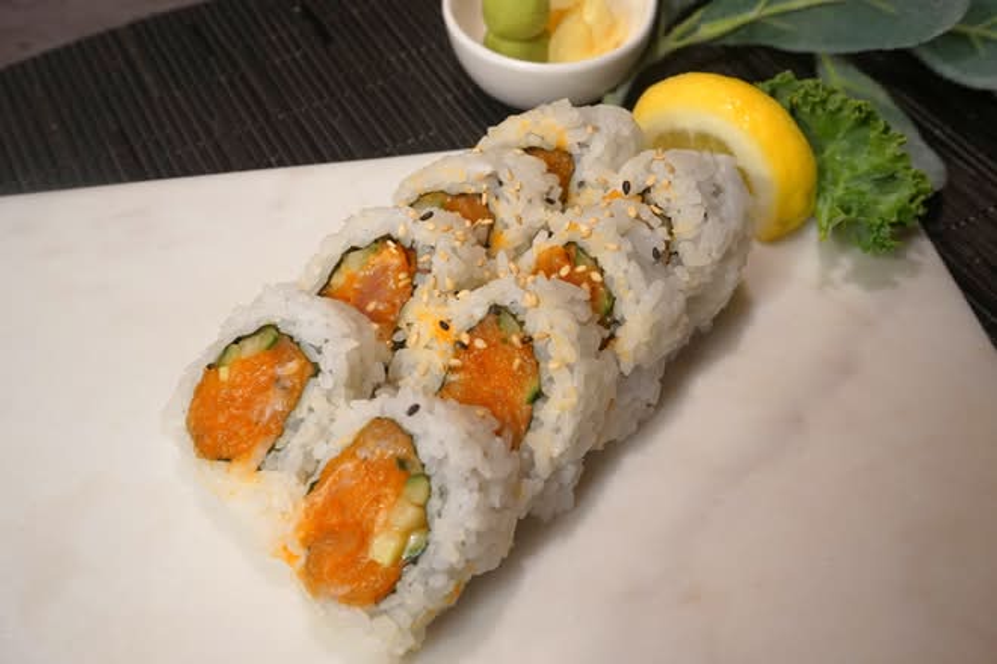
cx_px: 498
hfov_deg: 57.2
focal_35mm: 33
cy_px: 332
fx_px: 914
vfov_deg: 40.0
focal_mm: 33
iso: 1250
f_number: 11
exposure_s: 1/15
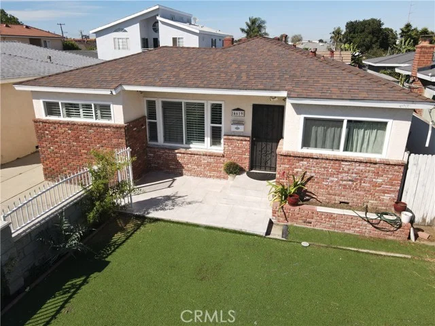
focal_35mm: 24
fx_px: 302
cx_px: 218
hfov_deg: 71.6
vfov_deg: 56.8
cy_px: 163
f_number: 2.8
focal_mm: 4.5
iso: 100
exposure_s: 1/50
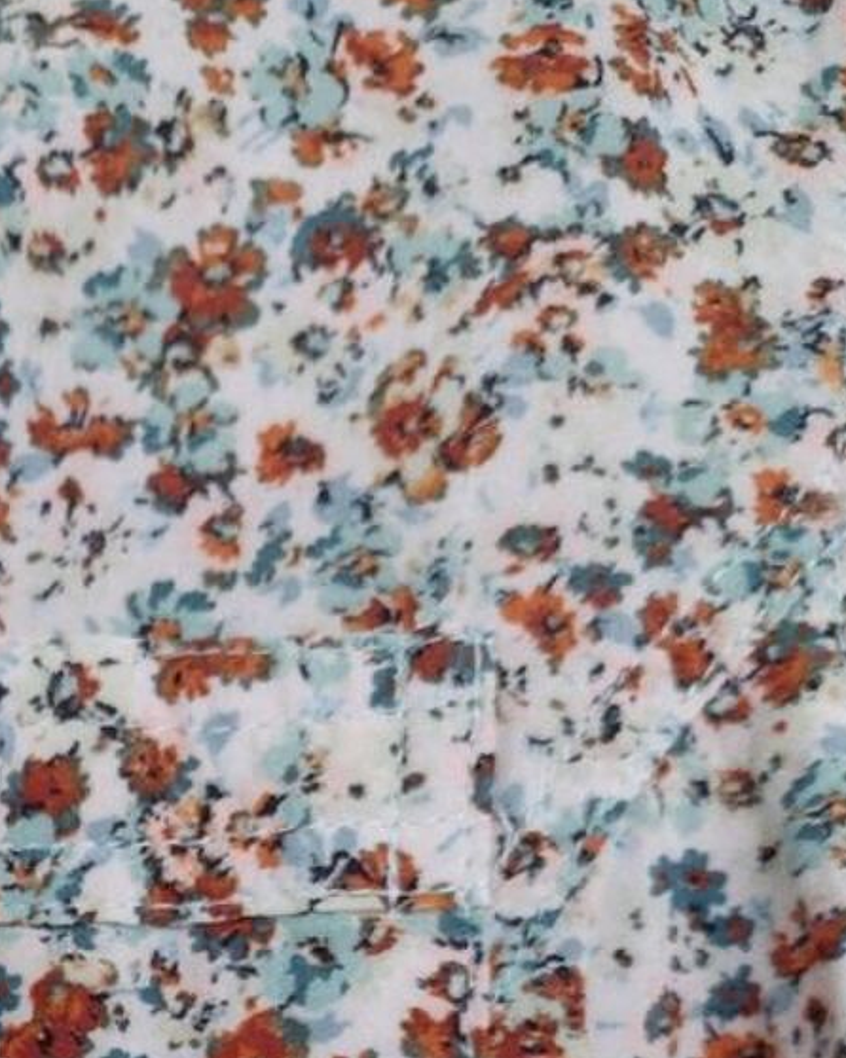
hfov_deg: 23.2
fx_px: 1973
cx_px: -13
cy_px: 1243
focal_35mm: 63
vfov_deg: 26.9
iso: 922
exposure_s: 1/50
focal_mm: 4.71
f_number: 1.7
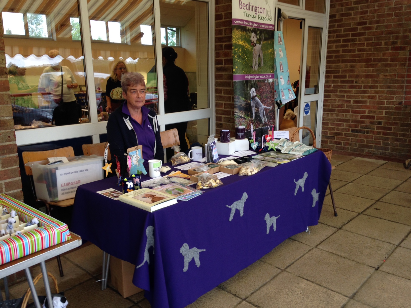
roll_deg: +1.1
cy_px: 154
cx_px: 206
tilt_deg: -13.6
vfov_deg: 42.9
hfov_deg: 55.4
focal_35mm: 33
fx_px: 392
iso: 50
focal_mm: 4.12
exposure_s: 1/40
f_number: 2.4
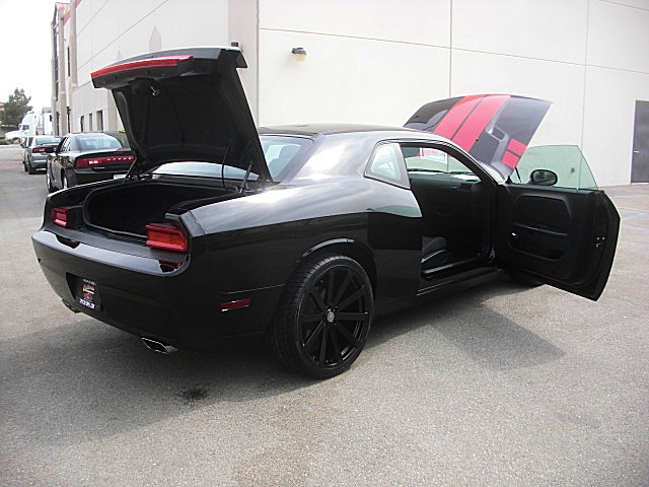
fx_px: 675
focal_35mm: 36
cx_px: 324
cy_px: 244
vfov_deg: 39.7
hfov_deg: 51.4
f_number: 2.8
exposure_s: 1/320
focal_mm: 6.3
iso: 50
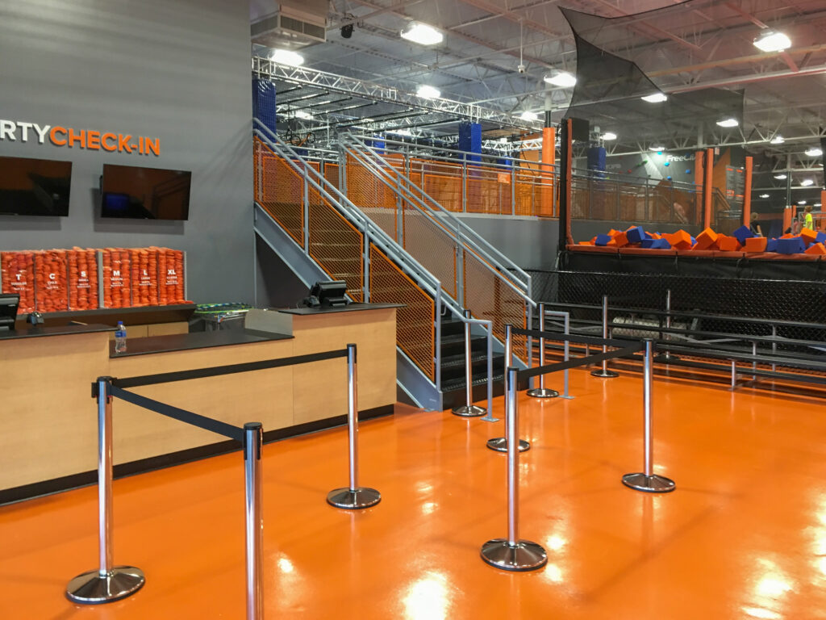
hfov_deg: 61.7
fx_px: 692
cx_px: 413
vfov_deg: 48.2
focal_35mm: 29
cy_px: 310
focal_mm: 4.15
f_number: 2.2
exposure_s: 1/30
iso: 100
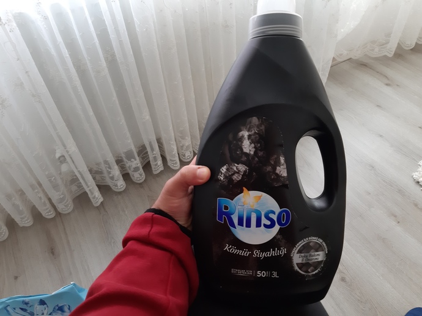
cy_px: 158
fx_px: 329
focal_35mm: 27
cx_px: 211
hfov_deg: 65.3
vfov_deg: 51.4
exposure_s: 1/50
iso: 200
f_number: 1.7
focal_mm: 3.93
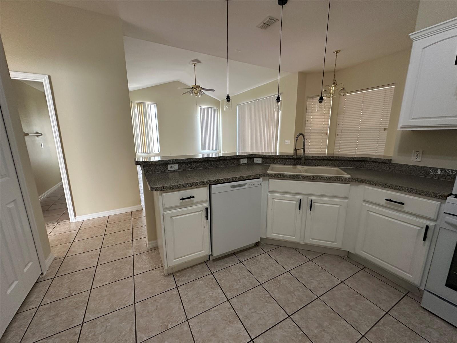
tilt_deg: -11.4
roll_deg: +0.2
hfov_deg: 102.1
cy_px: 172
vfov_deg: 85.7
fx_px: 185
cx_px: 228
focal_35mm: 14
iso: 200
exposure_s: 1/60
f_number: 2.2
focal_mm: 2.22
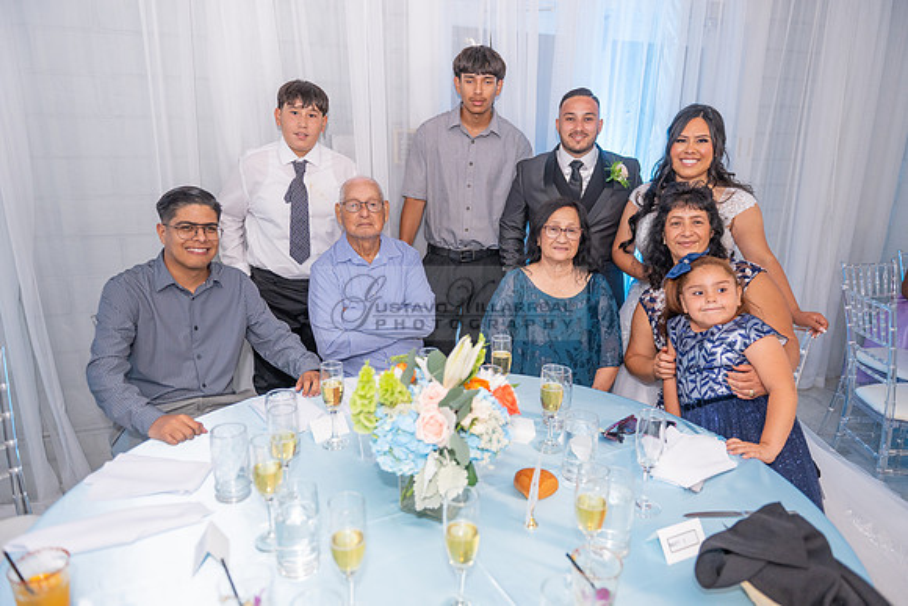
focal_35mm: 24
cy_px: 303
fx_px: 605
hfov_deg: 73.7
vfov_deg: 53.2
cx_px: 454
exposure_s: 1/160
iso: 1000
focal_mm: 24
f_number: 3.2
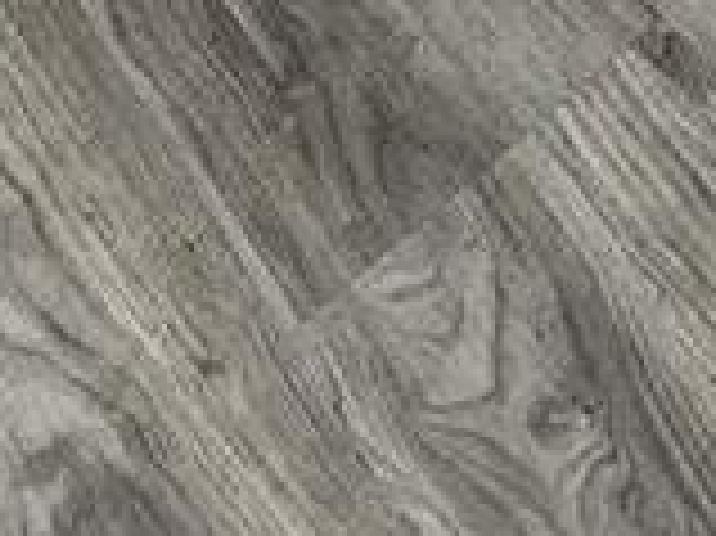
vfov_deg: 6.6
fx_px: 2026
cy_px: -2054
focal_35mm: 98
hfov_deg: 14.6
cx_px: 1621
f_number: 2.2
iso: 50
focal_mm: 2.2
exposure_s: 1/129
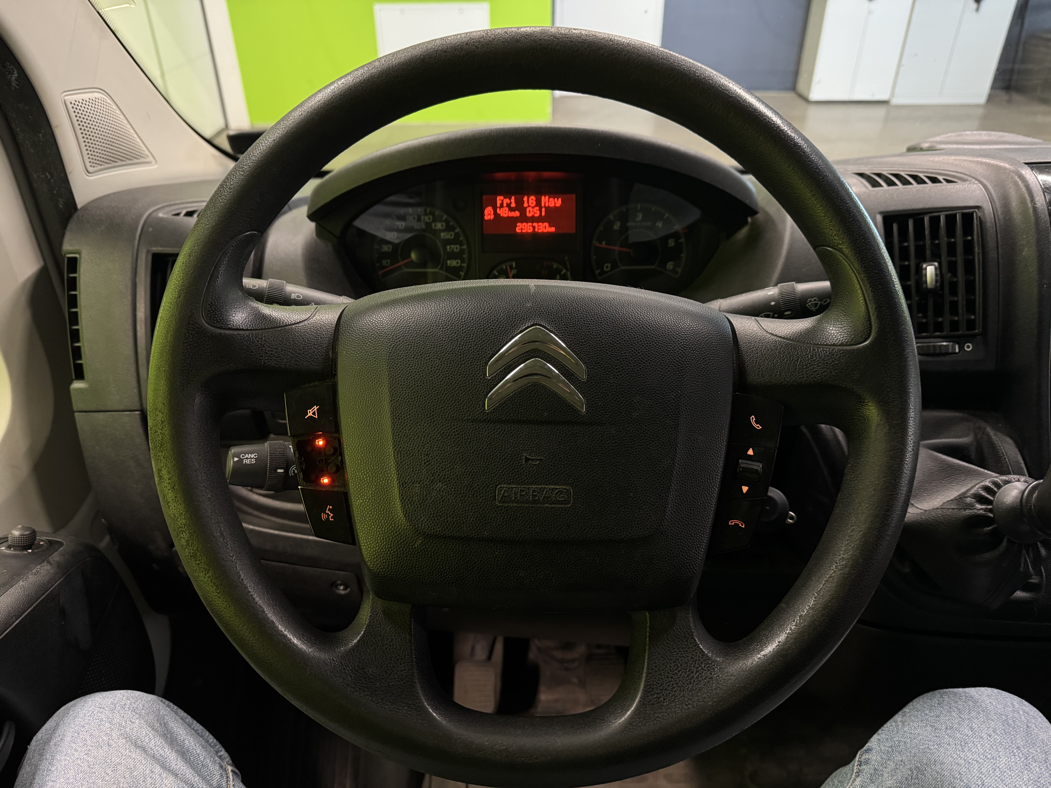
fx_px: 729
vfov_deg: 56.8
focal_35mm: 24
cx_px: 526
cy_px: 394
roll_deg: +0.9
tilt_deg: -32.6
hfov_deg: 71.6
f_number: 1.78
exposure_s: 1/50
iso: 500
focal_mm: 6.76
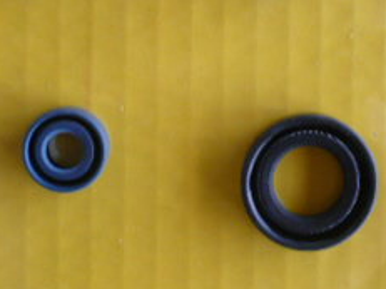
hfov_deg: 20.0
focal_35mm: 97
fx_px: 1081
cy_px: -2
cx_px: 311
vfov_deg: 15.0
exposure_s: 1/30
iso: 160
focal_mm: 5.8
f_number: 2.8
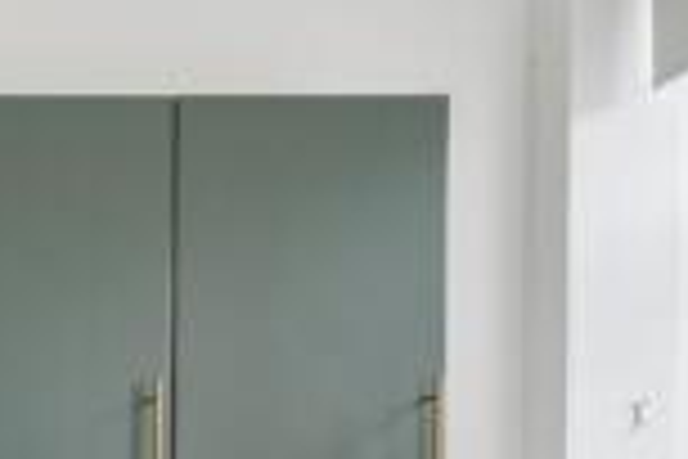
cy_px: 673
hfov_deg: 26.1
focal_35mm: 59
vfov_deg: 20.1
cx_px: -315
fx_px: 1127
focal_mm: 19
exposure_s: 1/160
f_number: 4
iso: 800
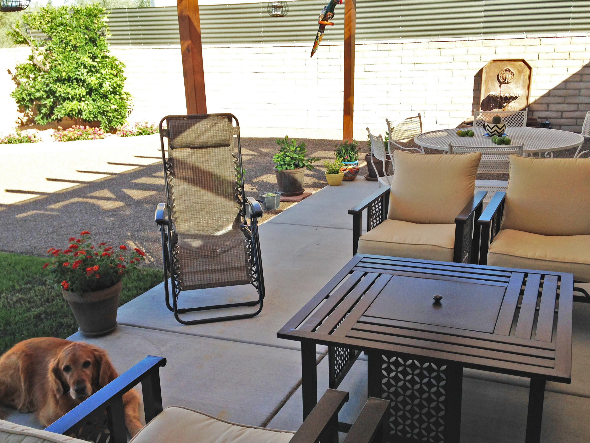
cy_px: 259
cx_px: 305
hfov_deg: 47.8
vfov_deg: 36.7
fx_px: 665
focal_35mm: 39
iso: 50
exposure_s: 1/437
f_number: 2.4
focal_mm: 4.12
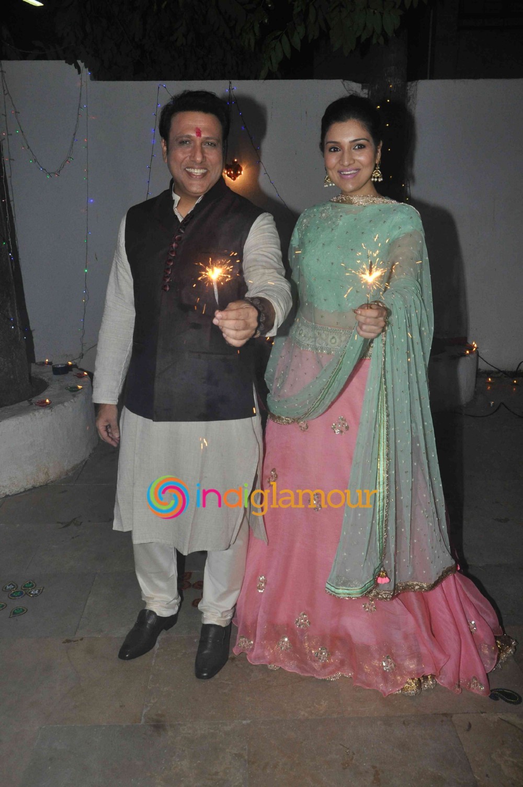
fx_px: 721
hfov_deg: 39.9
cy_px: 394
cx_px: 262
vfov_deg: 57.3
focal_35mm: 33
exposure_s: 1/200
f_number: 9
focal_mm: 22
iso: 800
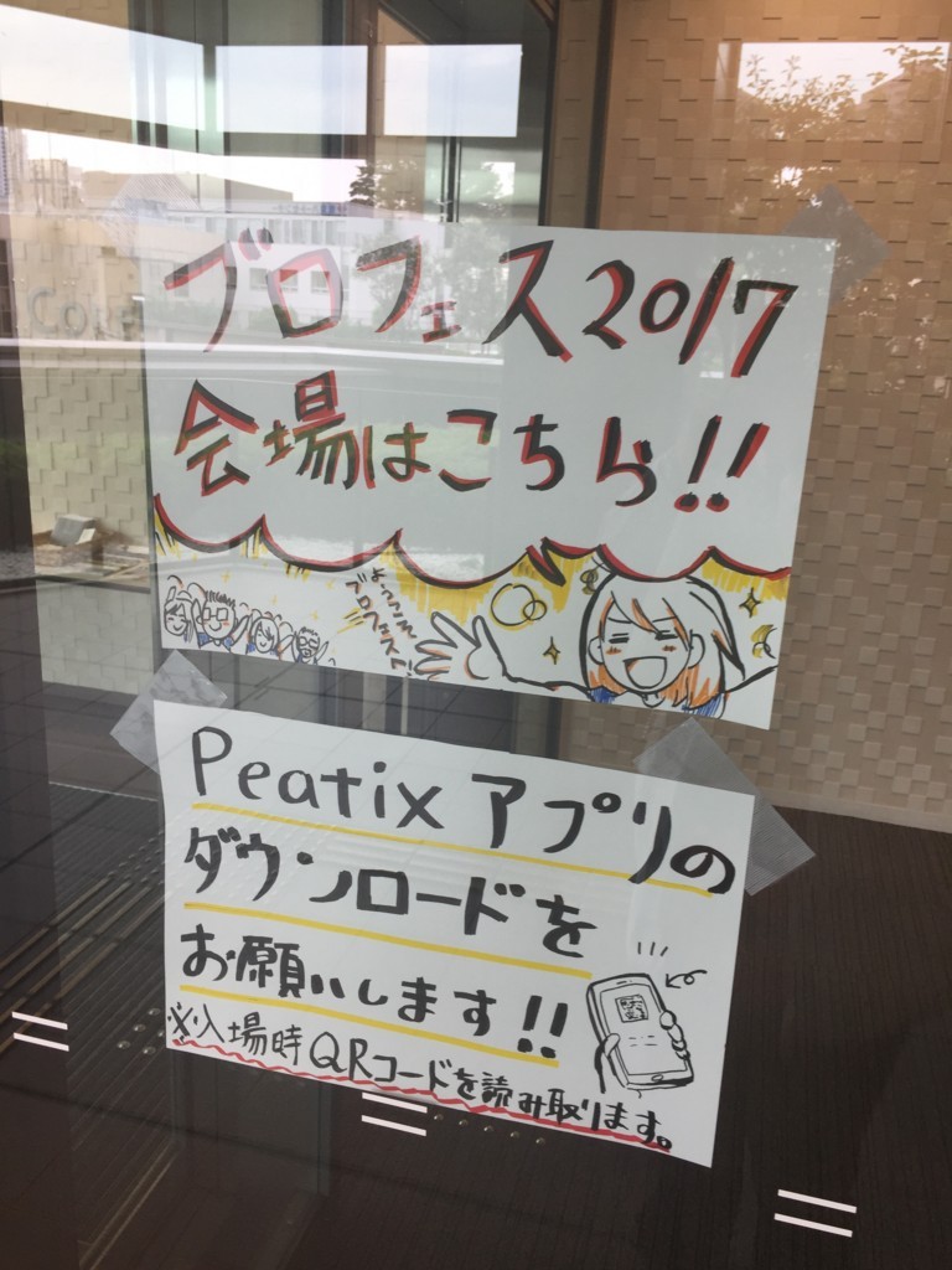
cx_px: 476
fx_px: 1063
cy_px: 635
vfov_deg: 61.7
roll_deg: -2.4
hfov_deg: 48.2
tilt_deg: -15.9
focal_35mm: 29
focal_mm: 4.15
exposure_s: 1/60
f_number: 2.2
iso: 40
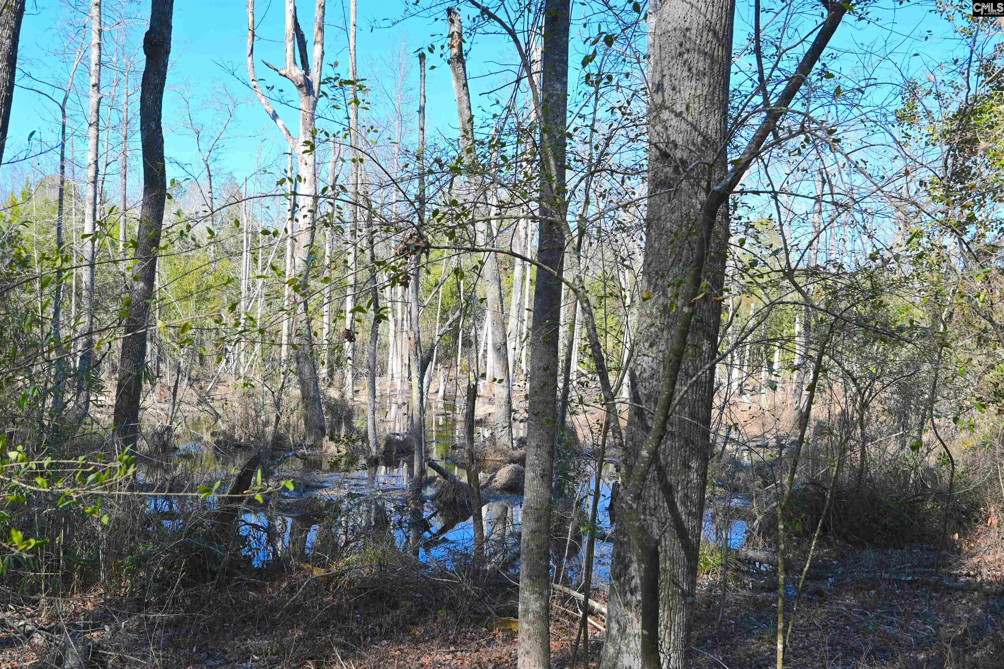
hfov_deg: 53.1
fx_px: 1004
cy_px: 334
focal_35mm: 36
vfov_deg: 36.9
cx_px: 502
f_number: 5.6
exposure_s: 1/250
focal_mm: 24
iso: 125
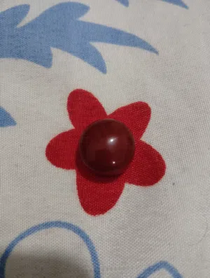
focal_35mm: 28
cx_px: 105
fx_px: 226
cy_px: 139
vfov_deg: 63.4
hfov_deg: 49.9
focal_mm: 4.22
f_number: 1.8
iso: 552
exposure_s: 1/50
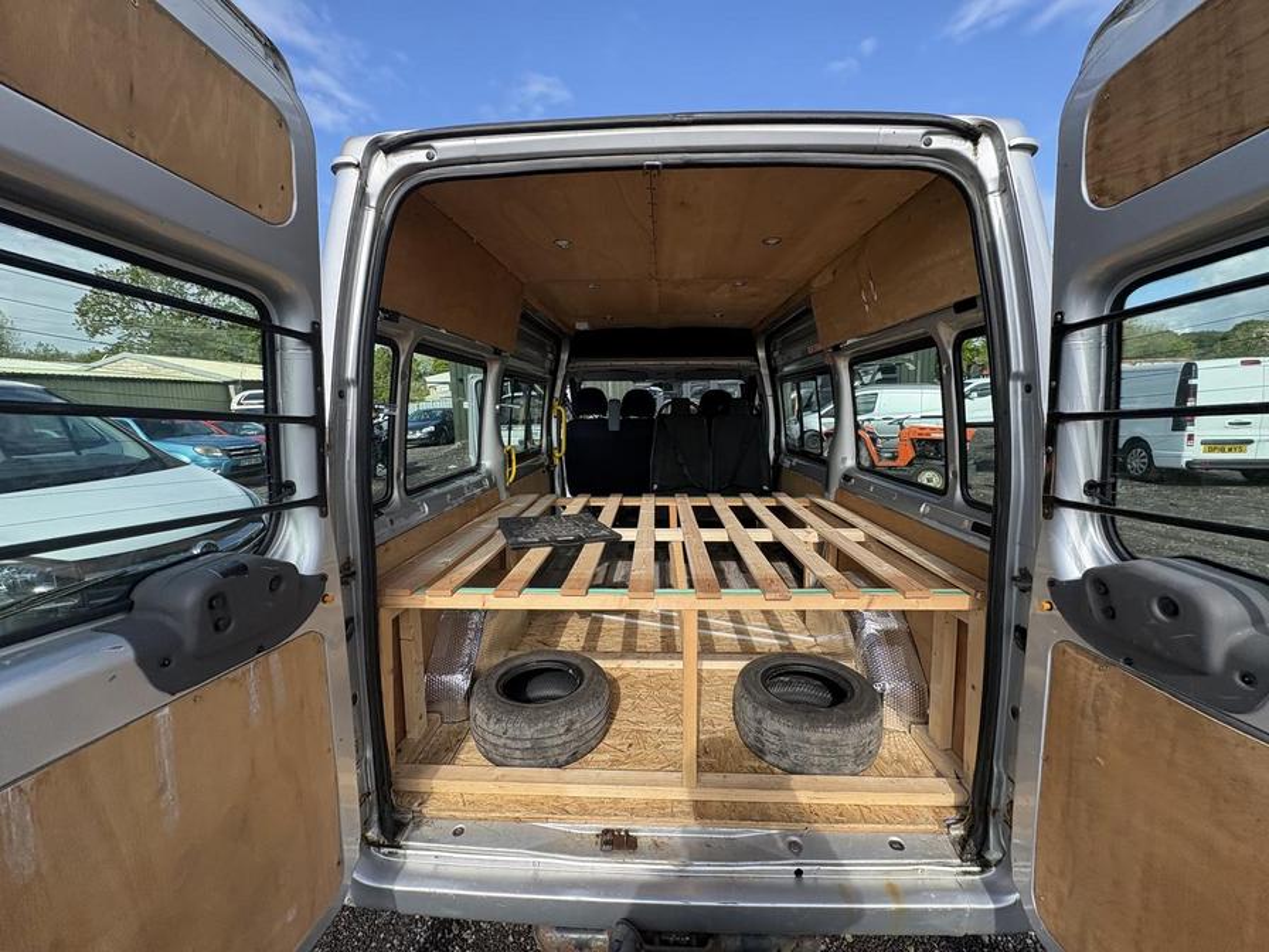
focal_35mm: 14
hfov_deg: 102.1
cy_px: 476
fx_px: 513
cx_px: 634
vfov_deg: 85.7
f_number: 2.2
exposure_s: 1/944
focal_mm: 2.22
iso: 64
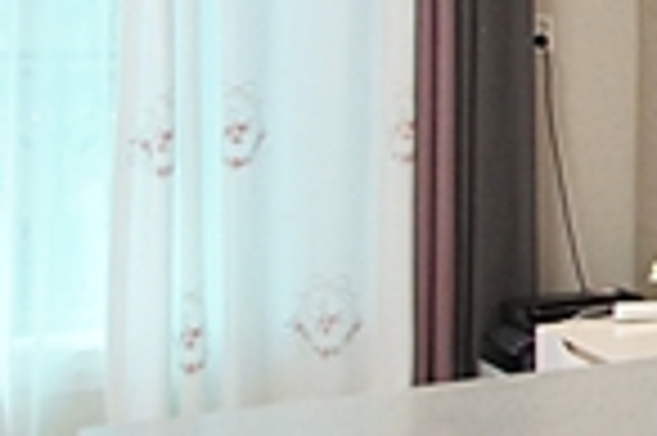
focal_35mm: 82
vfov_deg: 16.3
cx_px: 1670
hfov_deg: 14.0
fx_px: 1495
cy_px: 4
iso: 800
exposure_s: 1/250
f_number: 4
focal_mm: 10
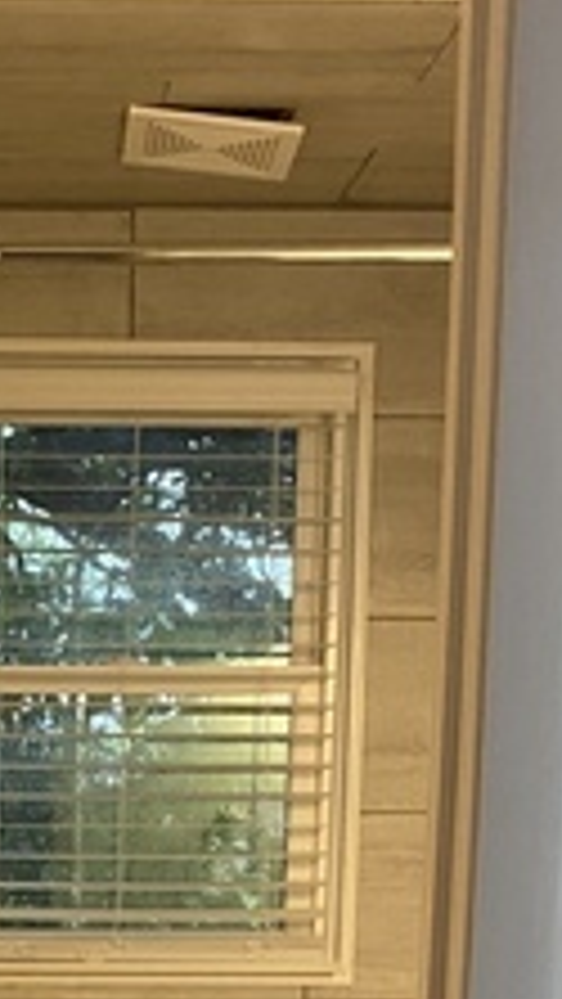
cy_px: 1348
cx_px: -63
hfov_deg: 13.9
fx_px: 2250
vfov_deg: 22.1
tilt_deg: -11.5
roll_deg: -0.1
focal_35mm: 85
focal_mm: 4.25
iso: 250
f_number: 1.8
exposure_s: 1/60
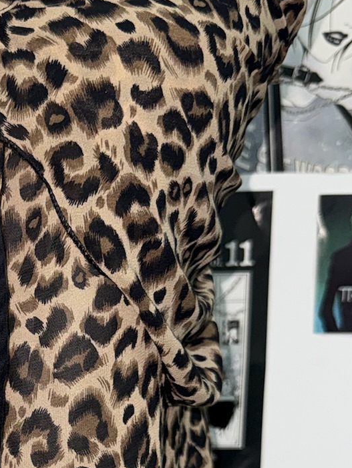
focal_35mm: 70
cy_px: 428
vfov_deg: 26.7
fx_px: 949
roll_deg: +0.1
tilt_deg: -8.7
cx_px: -73
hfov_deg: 19.7
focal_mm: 6.76
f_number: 1.78
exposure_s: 1/39
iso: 80
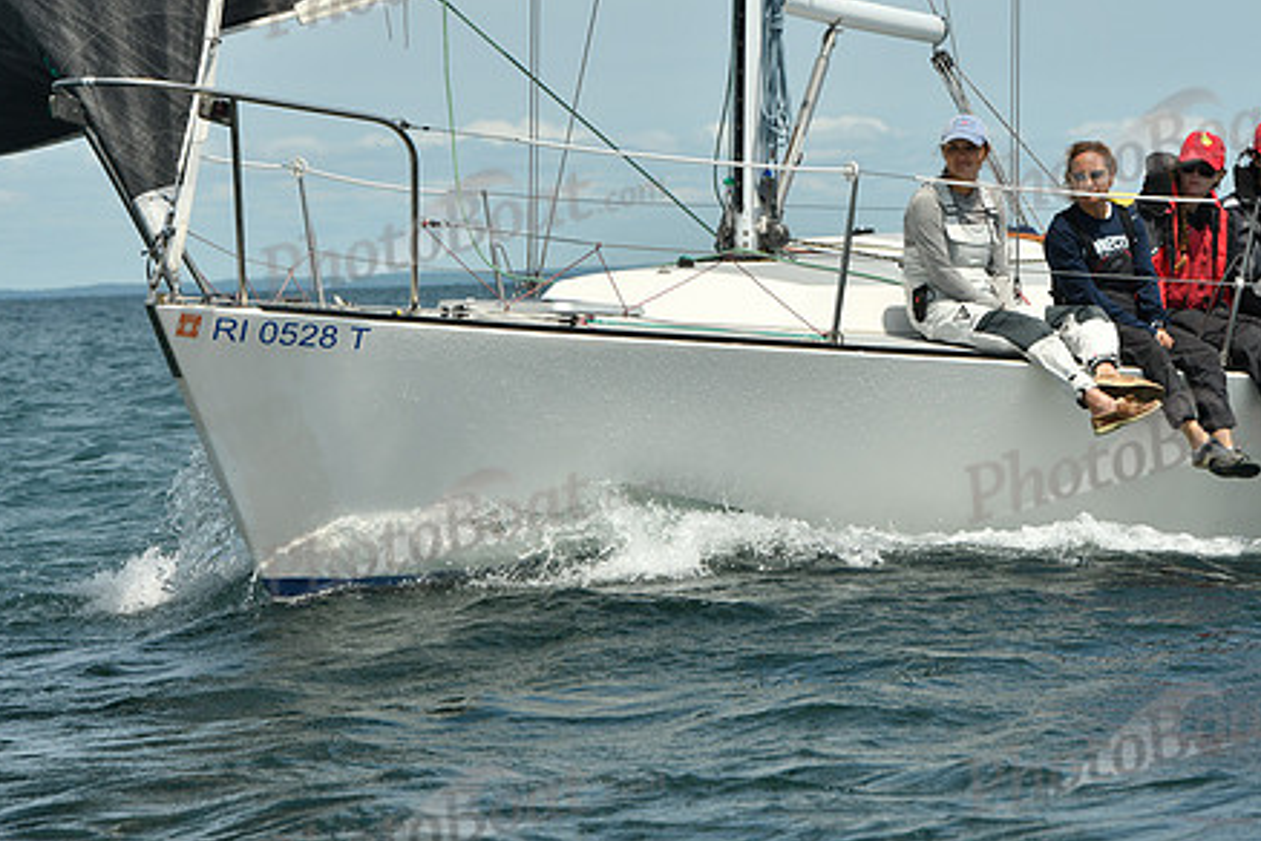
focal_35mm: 225
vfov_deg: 6.1
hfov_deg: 9.1
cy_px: 338
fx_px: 7881
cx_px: 818
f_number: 10
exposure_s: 1/1000
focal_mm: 170
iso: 320
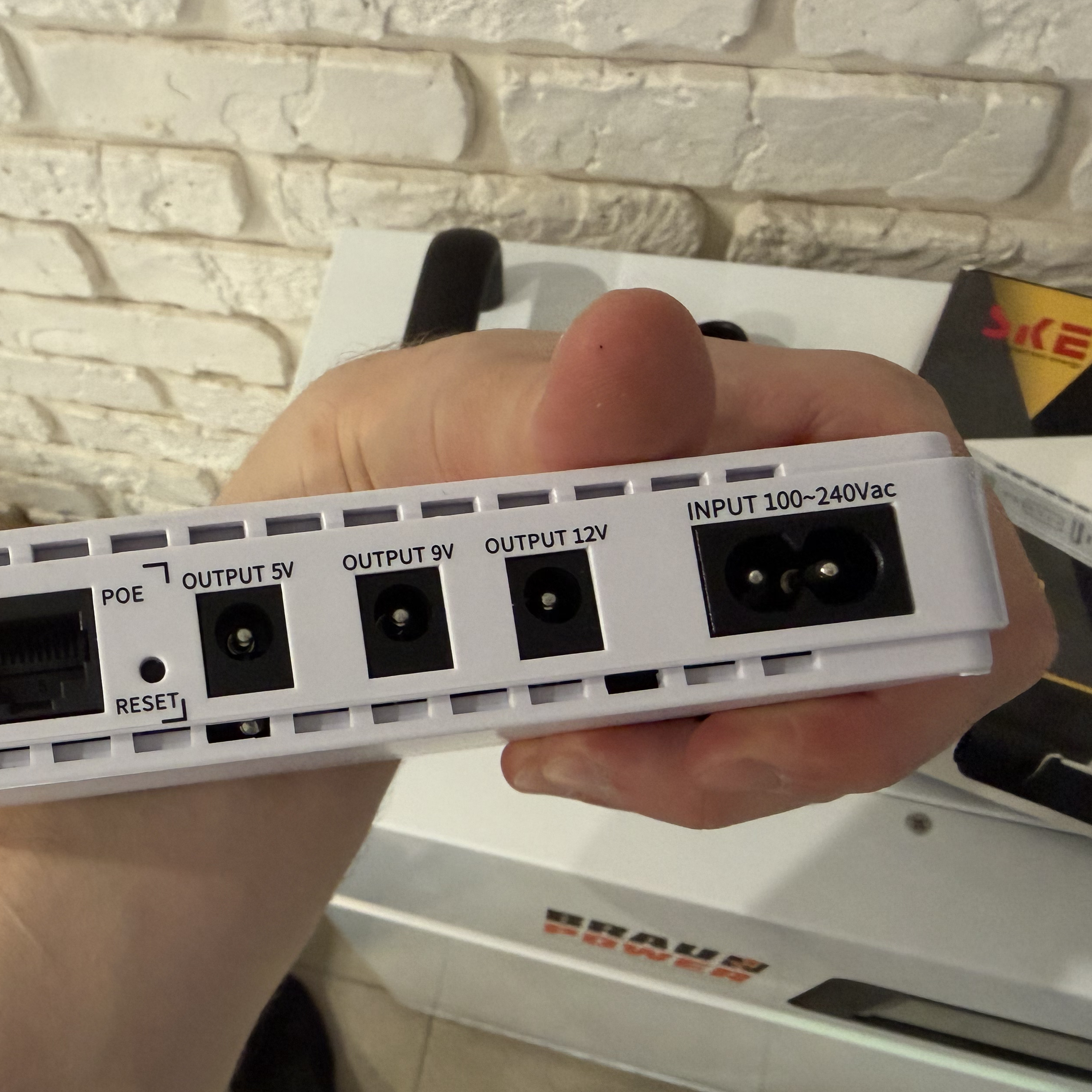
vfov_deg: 48.3
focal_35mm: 34
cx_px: 288
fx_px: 1213
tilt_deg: -64.9
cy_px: 623
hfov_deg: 46.9
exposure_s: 1/60
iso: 400
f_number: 2.2
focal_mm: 2.22
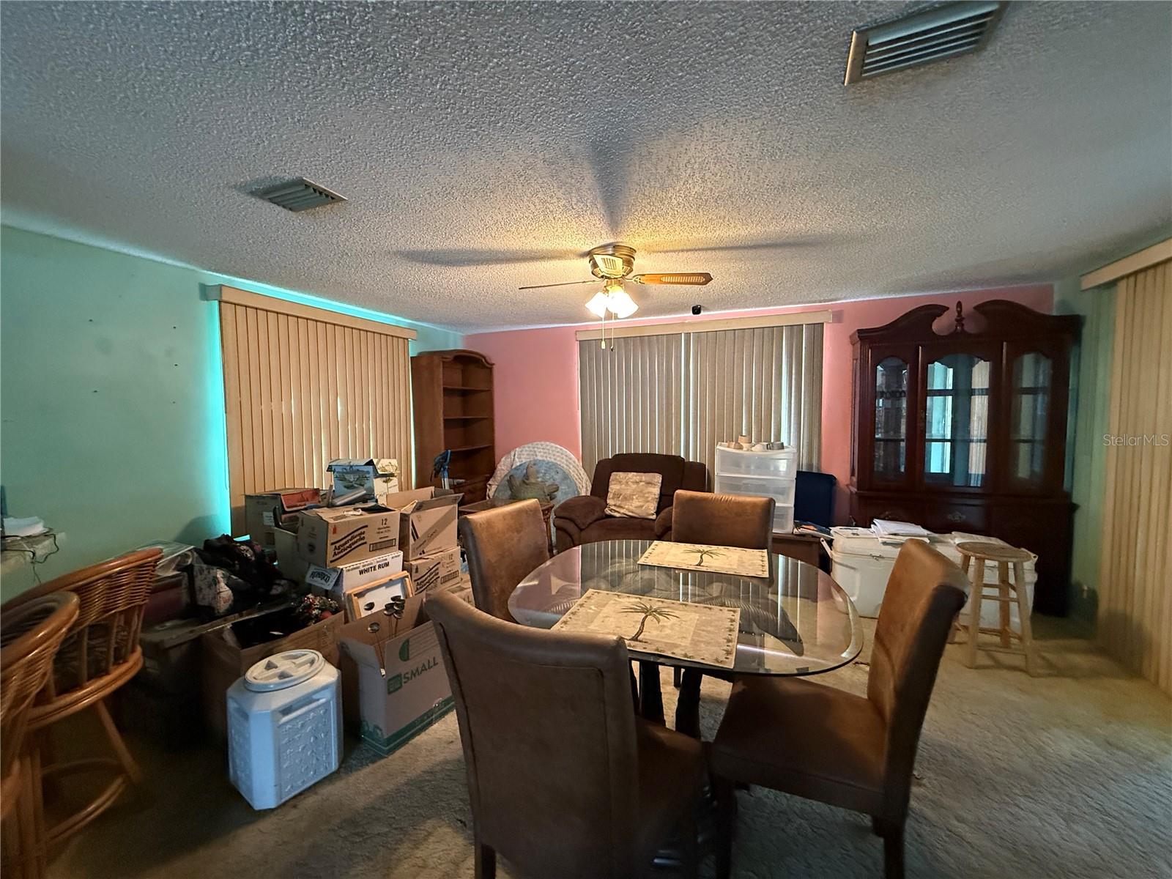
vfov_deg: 85.7
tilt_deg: -1.4
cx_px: 586
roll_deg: +1.5
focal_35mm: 14
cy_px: 440
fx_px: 474
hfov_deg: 102.1
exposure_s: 1/60
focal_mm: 2.22
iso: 640
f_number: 2.2
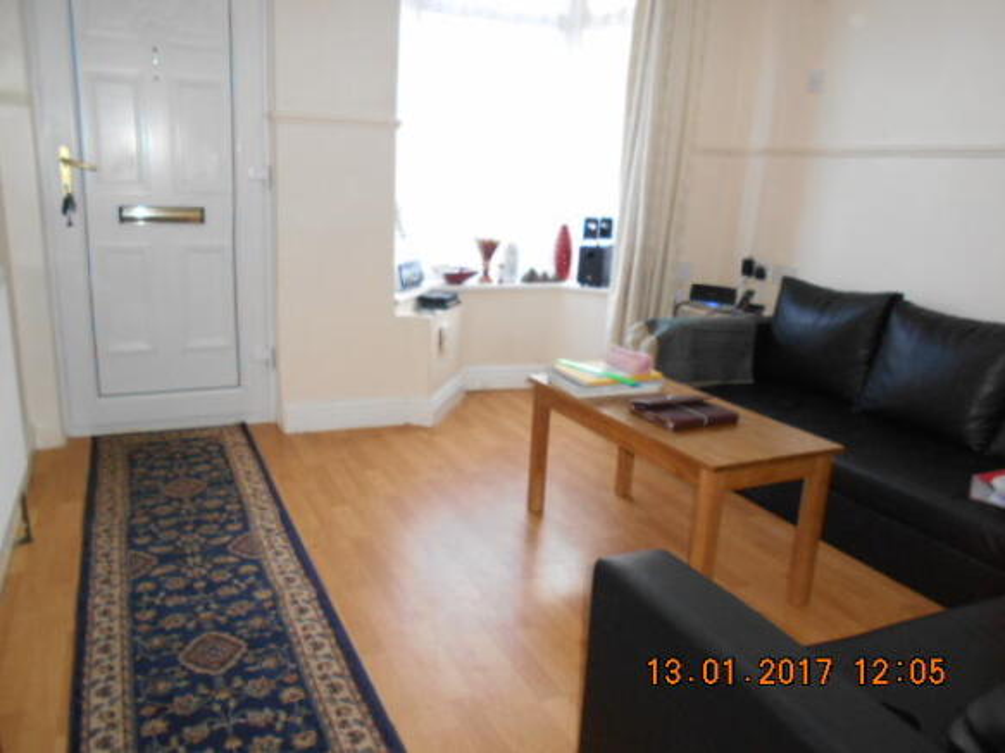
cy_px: 376
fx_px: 755
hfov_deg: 67.3
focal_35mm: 26
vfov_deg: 53.0
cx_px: 502
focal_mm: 4.6
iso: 320
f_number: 3.2
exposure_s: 1/25
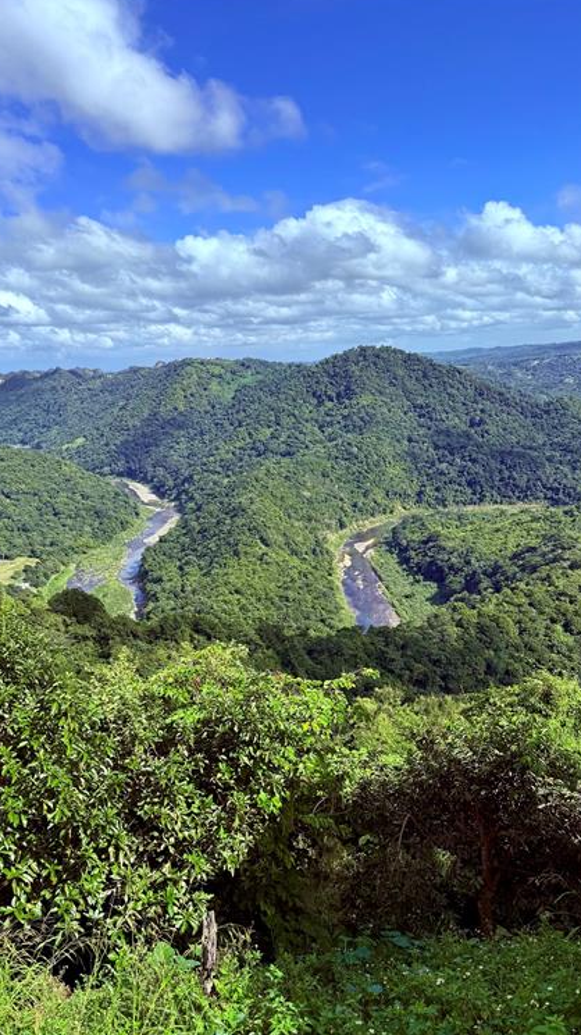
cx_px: 267
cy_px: 524
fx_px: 740
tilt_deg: -12.4
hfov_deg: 42.8
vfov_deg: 69.9
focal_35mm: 27
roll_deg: +2.8
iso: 80
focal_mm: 6.76
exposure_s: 1/4673
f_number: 1.78
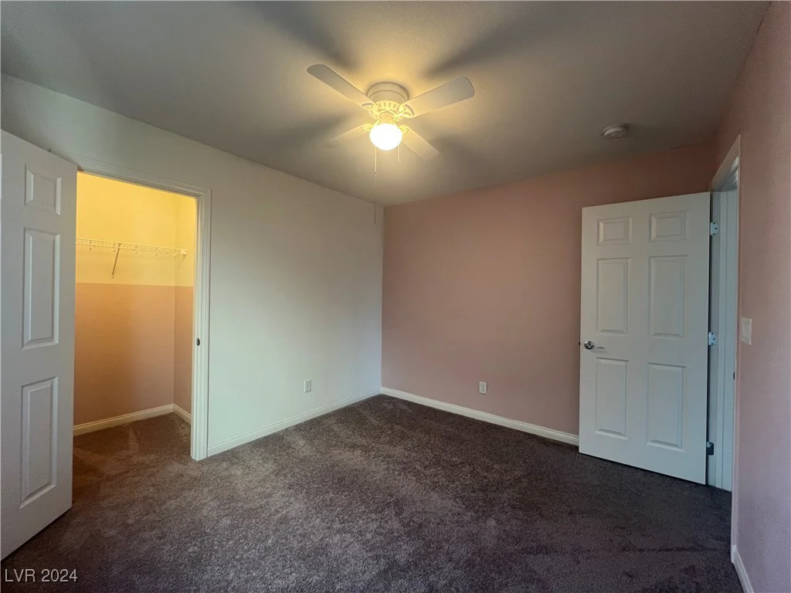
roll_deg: -0.6
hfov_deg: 106.2
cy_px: 296
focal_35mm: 13
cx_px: 396
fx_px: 297
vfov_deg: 89.9
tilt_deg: -0.9
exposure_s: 1/60
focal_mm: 1.57
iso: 125
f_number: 1.8
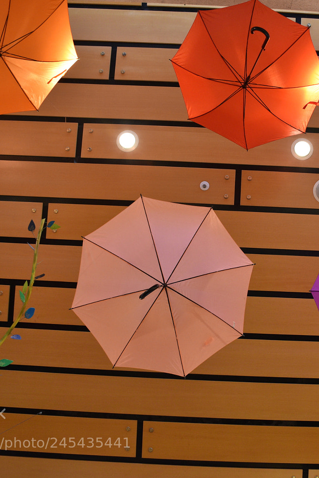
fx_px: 545
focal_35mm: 41
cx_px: 256
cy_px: 237
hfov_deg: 31.8
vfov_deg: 47.4
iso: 640
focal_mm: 18
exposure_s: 1/8
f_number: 5
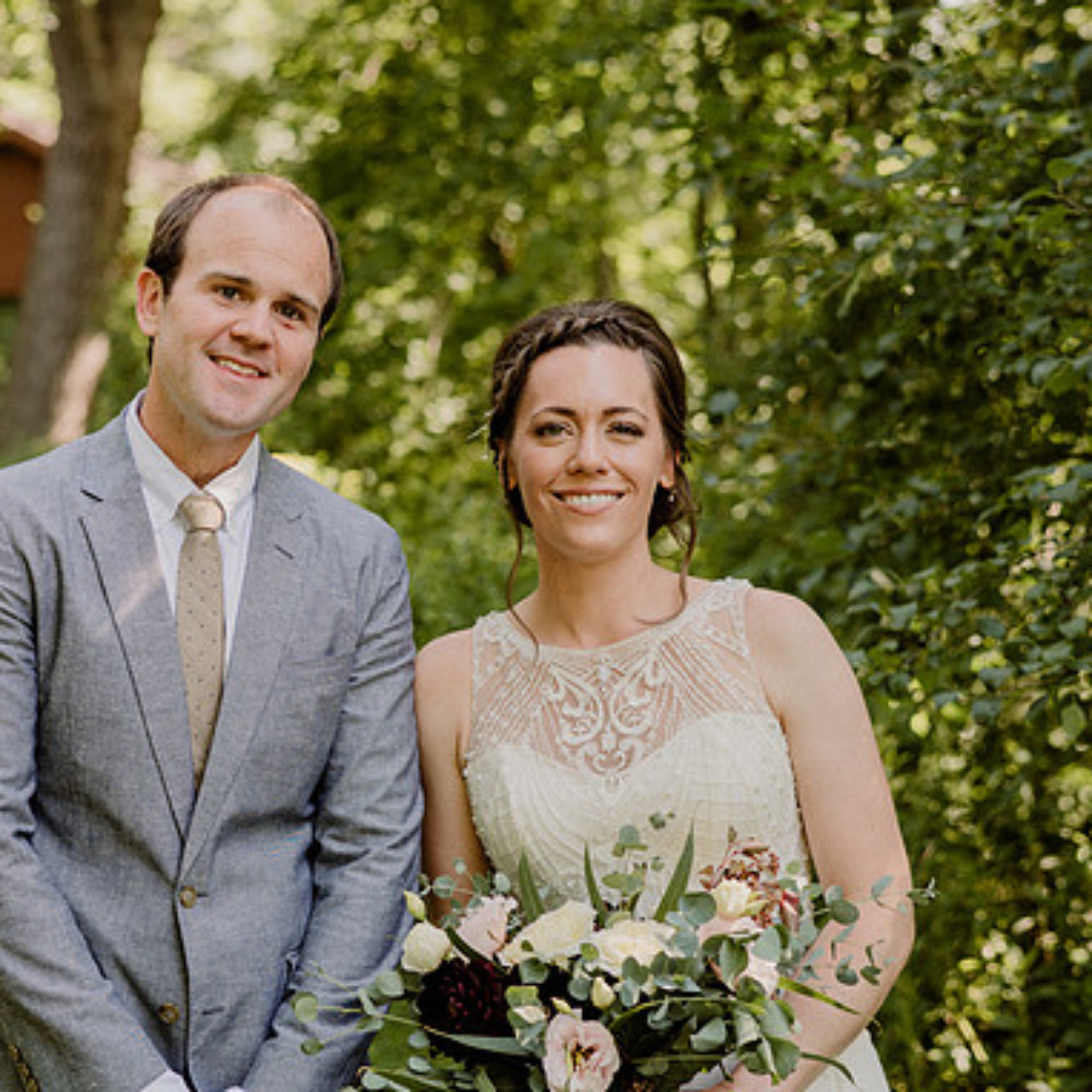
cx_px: 269
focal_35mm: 75
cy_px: 545
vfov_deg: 23.1
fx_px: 2677
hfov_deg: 22.8
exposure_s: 1/160
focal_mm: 58
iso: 160
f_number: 3.2
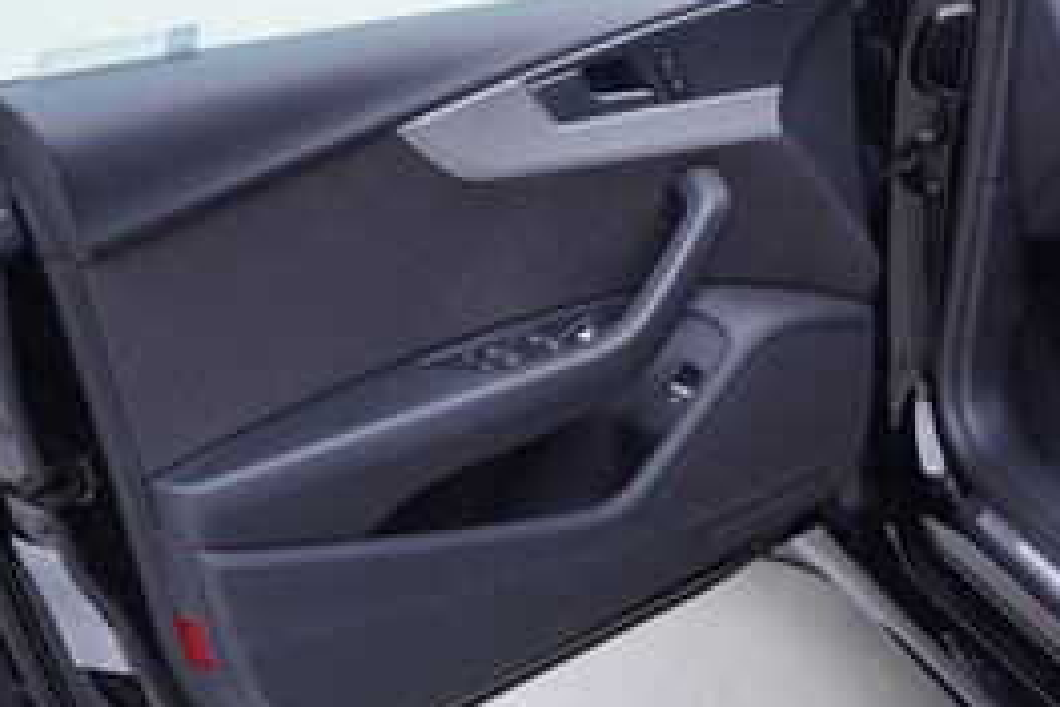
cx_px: 1084
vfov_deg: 18.1
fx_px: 2208
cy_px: 207
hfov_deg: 25.5
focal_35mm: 75
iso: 125
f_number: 3.2
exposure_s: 1/50
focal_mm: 24
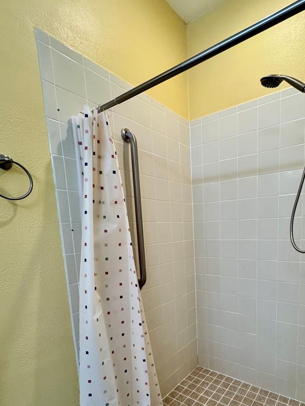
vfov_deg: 79.6
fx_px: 235
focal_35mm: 20
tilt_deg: -9.4
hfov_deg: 64.6
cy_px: 263
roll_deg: +2.0
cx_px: 198
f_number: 2.2
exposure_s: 1/120
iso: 320
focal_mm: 2.22
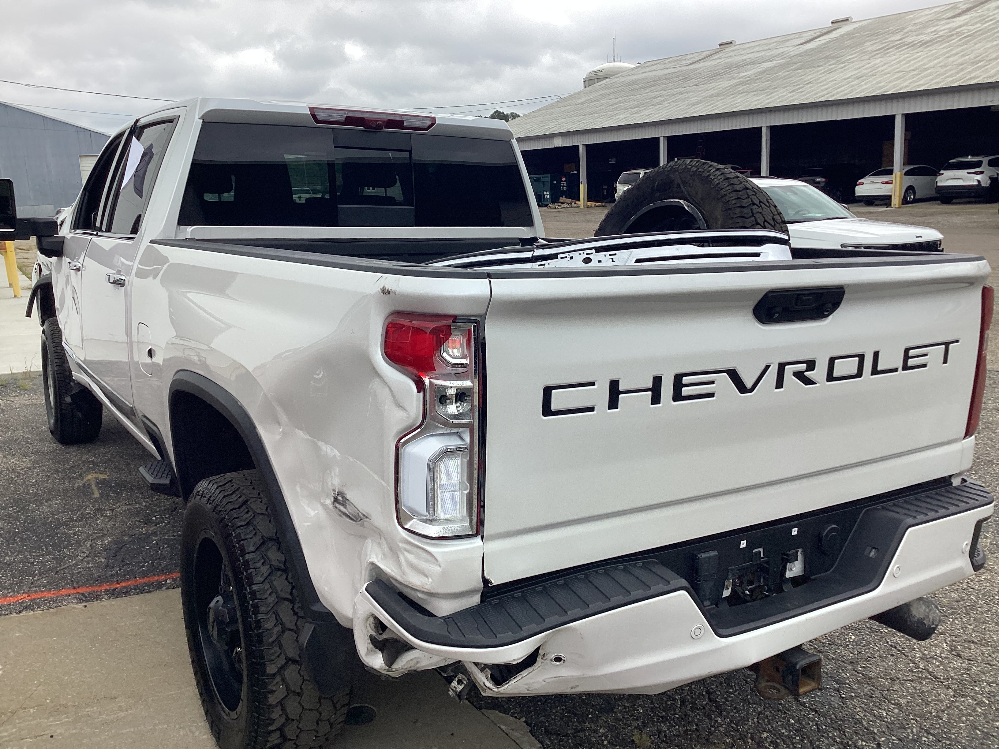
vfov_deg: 45.4
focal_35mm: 31
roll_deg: +2.2
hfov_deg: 58.4
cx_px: 500
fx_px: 895
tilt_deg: -12.4
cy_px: 374
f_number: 2.4
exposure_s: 1/327
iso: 25
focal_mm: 3.3
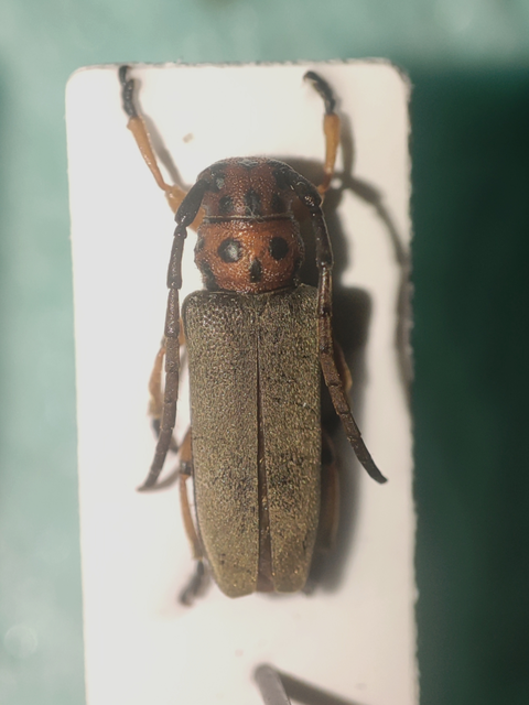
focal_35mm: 49
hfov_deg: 29.7
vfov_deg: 38.9
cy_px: 352
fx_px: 998
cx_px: 264
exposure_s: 1/100
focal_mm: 4.1
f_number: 2.4
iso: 94
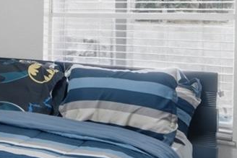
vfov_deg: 17.1
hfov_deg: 24.6
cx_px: -10
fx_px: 514
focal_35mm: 78
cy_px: 2
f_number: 9
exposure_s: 1/3.33
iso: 200
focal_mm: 16
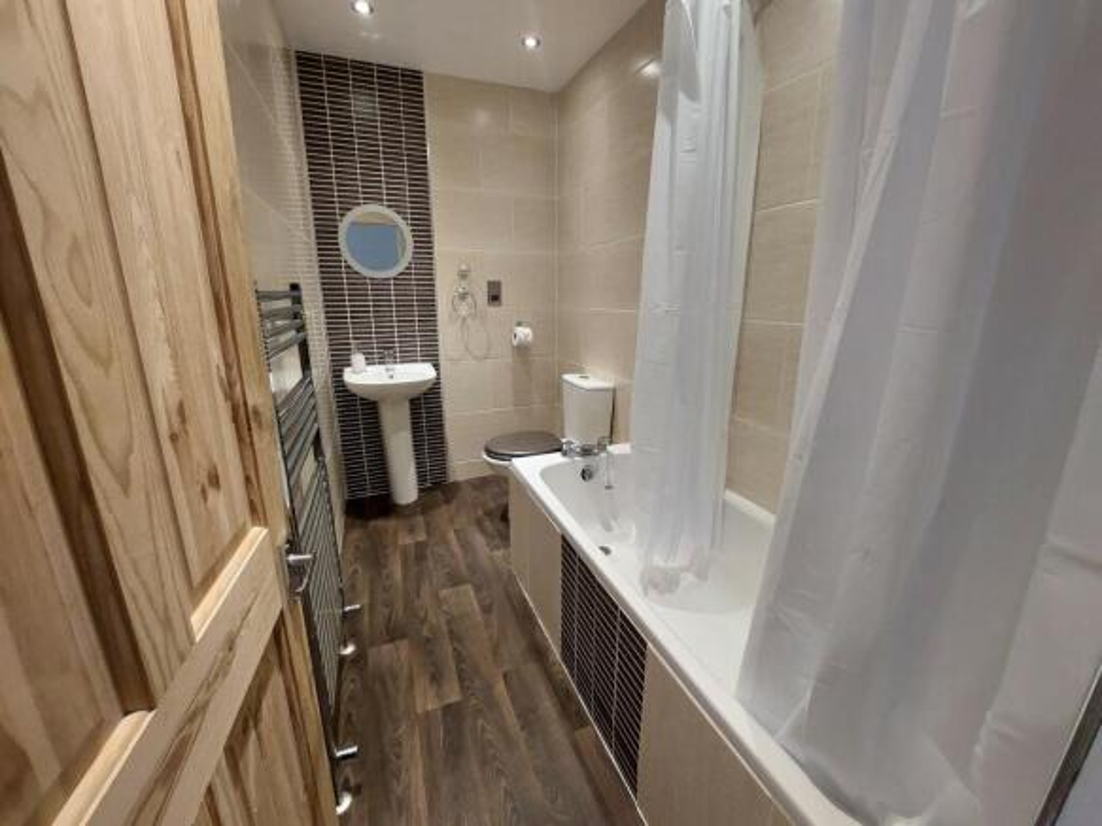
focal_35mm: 13
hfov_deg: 106.2
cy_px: 413
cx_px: 551
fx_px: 414
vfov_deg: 89.9
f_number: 2.2
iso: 250
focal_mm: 1.74
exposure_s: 1/33
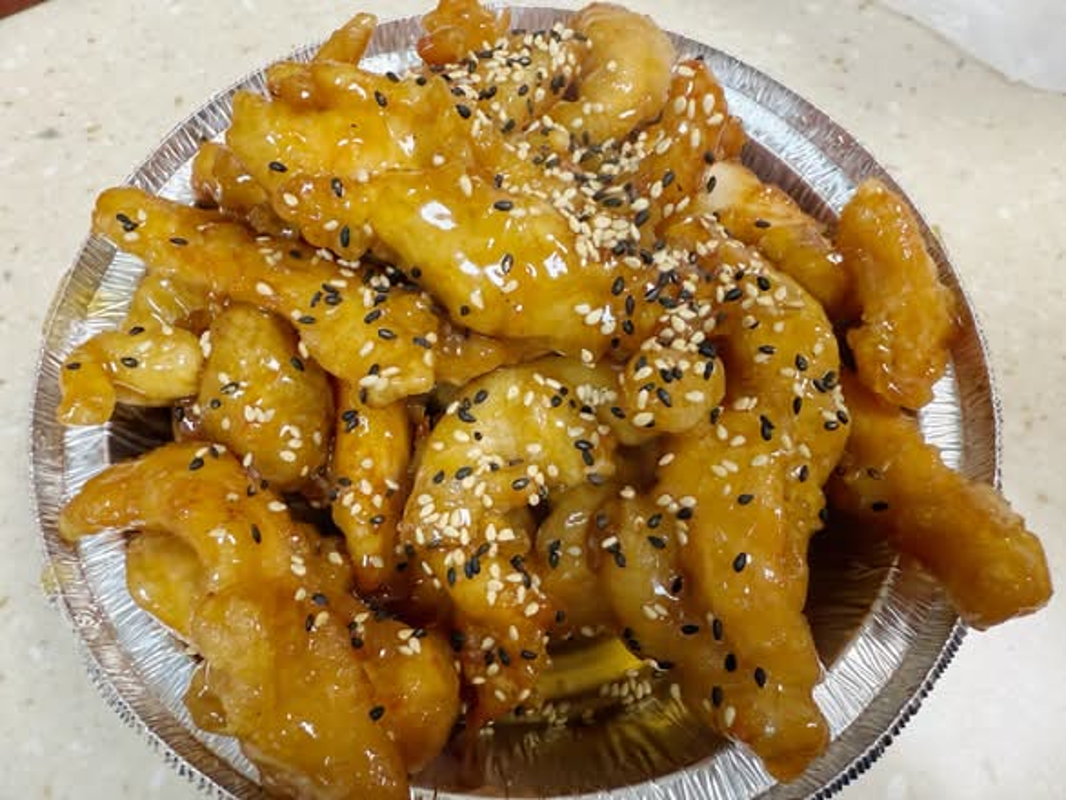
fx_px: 739
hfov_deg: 71.6
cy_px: 400
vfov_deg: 56.9
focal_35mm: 24
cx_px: 533
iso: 320
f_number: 2.2
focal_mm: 2.22
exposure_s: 1/120
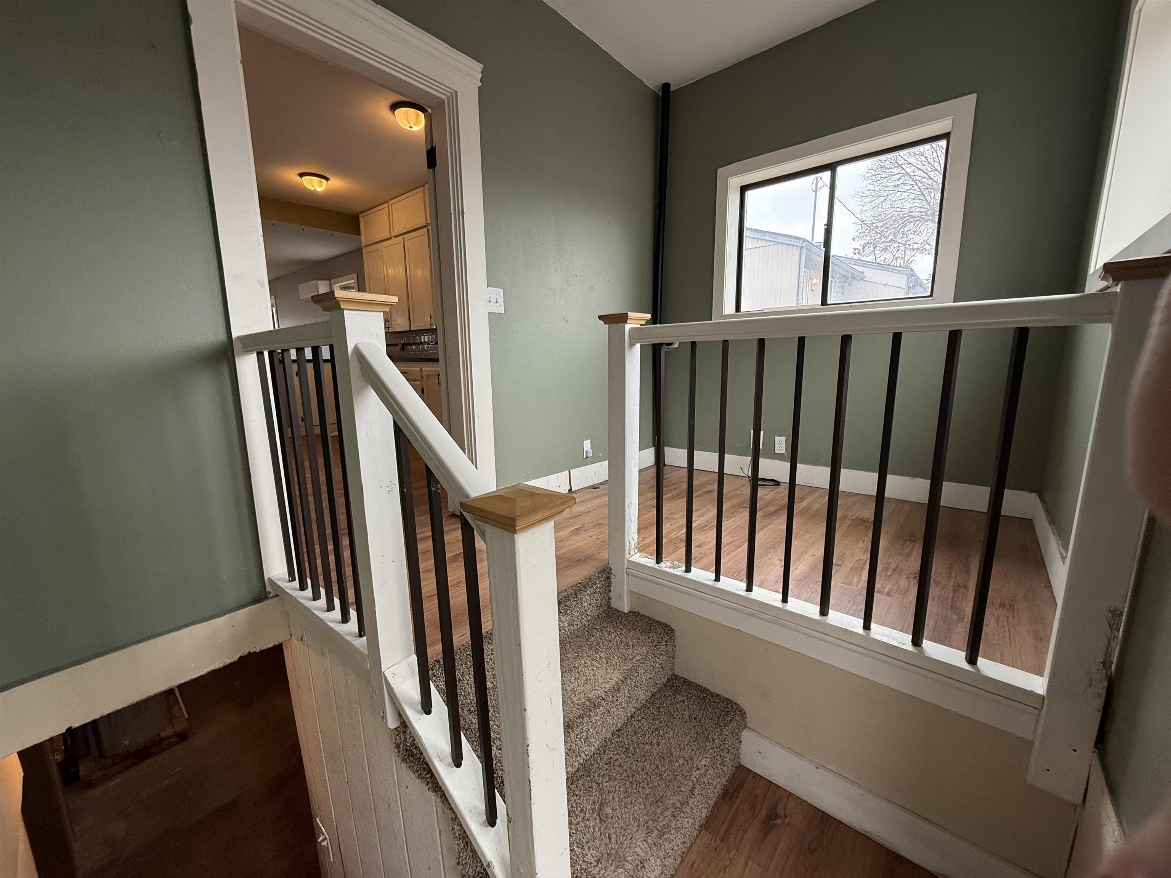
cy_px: 439
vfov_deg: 85.7
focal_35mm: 14
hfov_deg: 102.1
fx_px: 474
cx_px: 586
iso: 200
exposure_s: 1/99
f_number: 2.2
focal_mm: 2.22
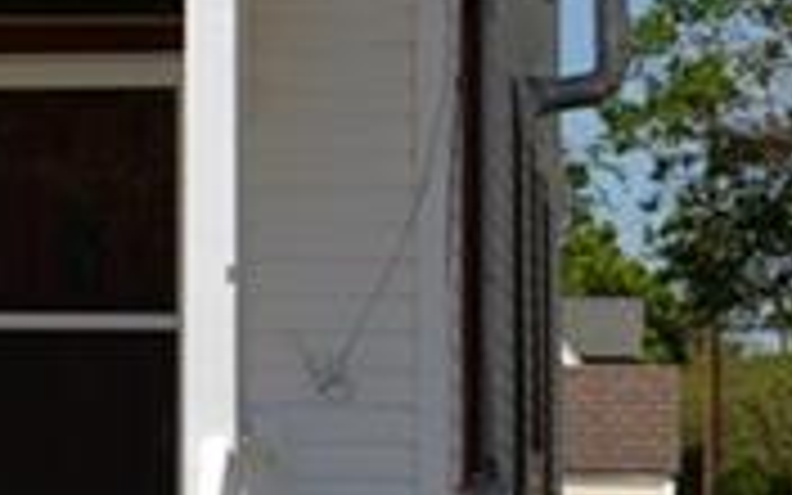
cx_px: -459
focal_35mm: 207
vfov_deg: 6.3
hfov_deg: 9.8
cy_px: -9
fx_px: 4468
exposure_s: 1/200
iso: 100
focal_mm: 35
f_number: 10
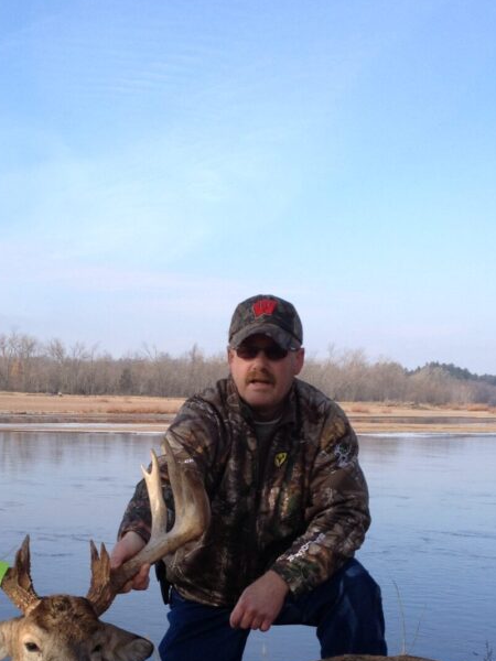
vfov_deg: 30.0
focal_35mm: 63
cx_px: 173
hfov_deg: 23.2
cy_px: 529
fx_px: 1204
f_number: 2.4
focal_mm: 4.28
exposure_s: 1/708
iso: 50
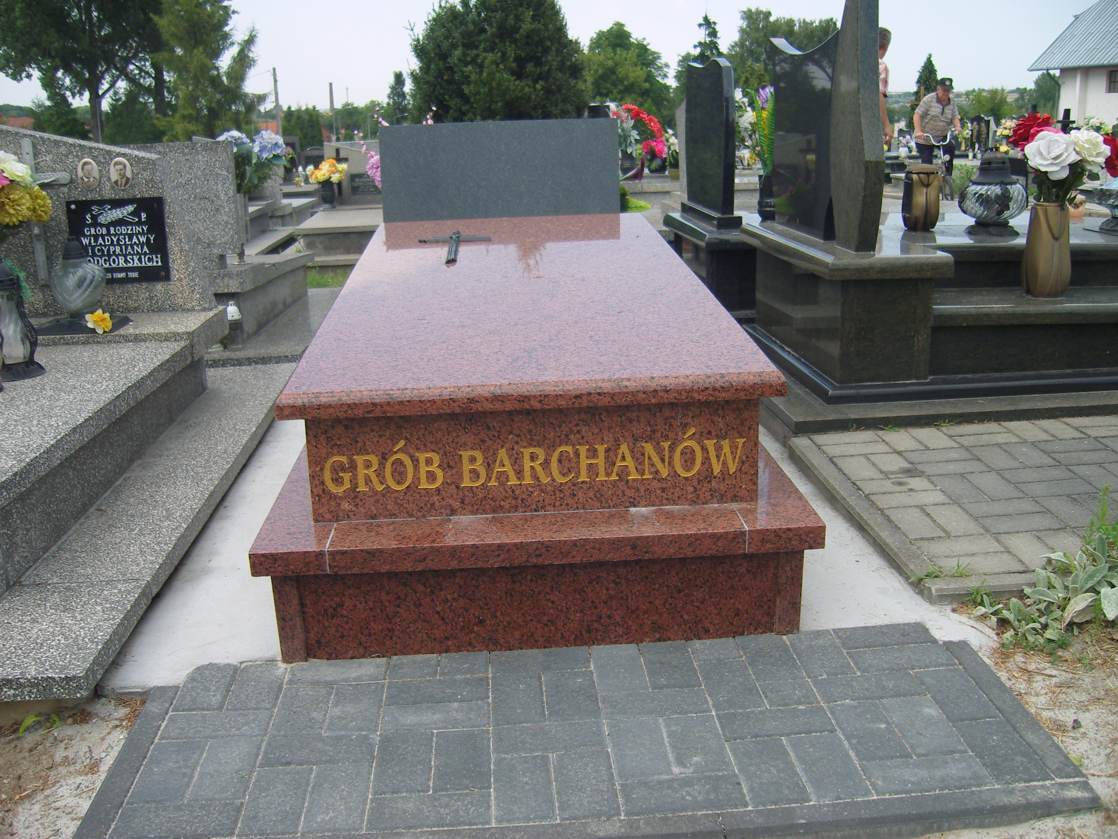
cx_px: 559
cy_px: 420
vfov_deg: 41.8
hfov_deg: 54.0
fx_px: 1098
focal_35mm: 34
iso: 100
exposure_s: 1/125
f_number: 7
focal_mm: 7.3
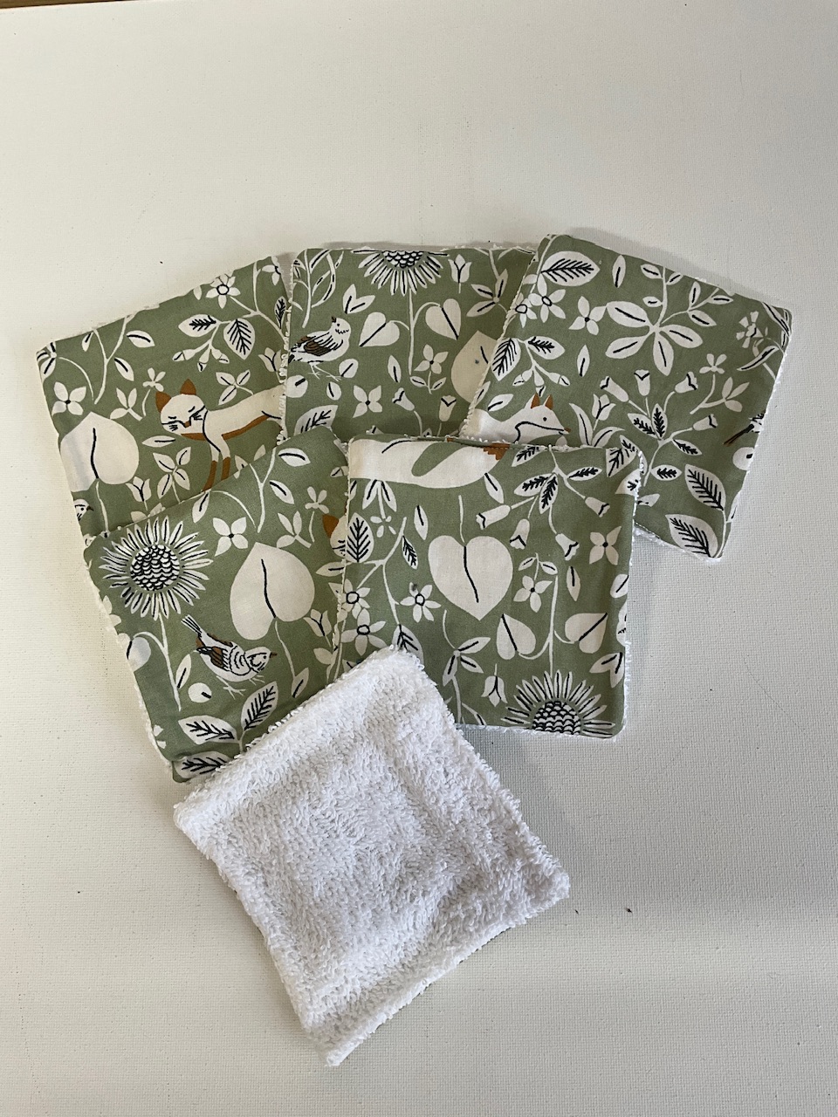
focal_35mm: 29
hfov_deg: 48.2
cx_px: 419
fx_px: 936
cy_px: 558
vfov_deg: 61.7
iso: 50
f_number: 1.8
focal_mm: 3
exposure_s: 1/100
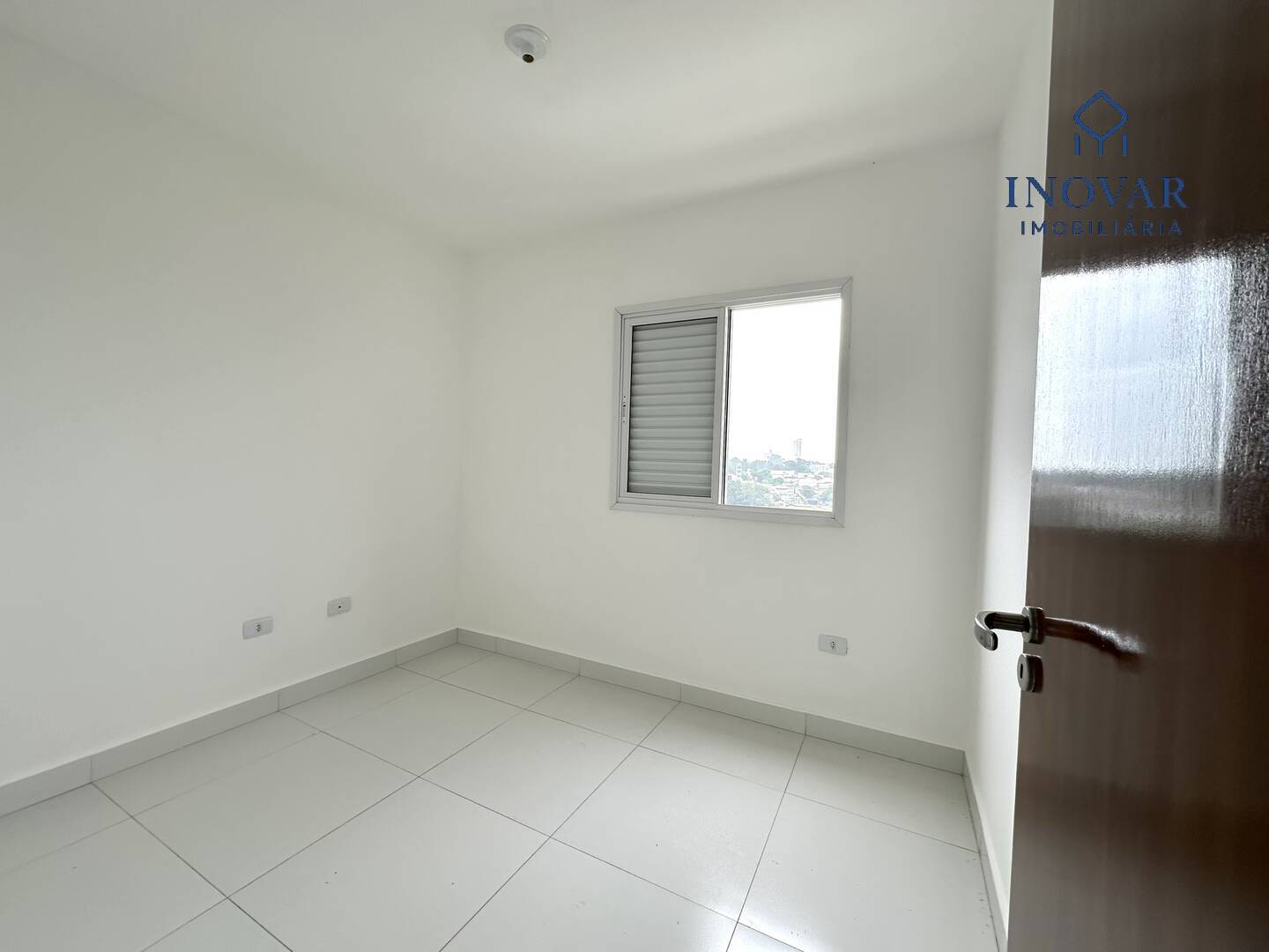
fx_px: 513
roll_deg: -2.2
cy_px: 476
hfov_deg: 102.1
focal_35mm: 14
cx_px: 634
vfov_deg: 85.7
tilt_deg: -1.4
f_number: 2.2
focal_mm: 2.22
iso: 40
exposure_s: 1/178
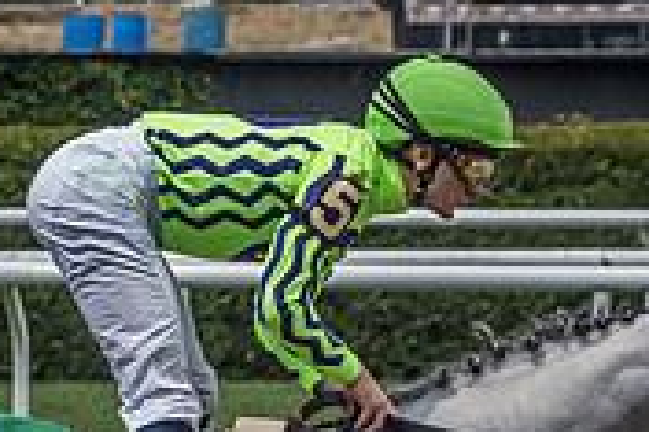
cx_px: 253
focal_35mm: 869
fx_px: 15651
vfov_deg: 1.6
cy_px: 452
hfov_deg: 2.4
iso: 400
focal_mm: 72
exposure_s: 1/2000
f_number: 4.5
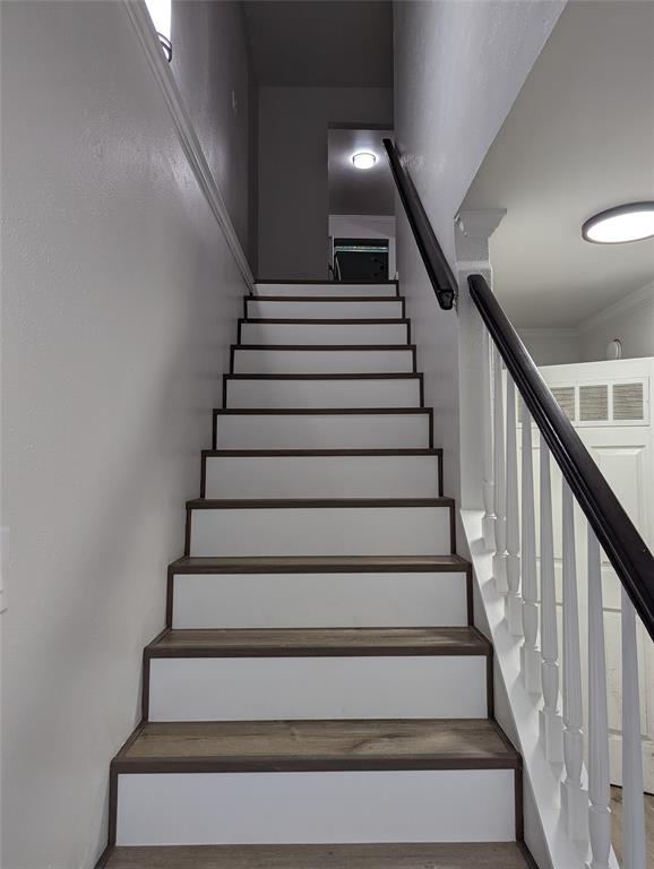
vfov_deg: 71.5
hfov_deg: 56.9
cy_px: 434
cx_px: 327
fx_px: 603
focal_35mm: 24
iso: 150
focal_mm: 6.81
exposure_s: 1/120
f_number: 1.85
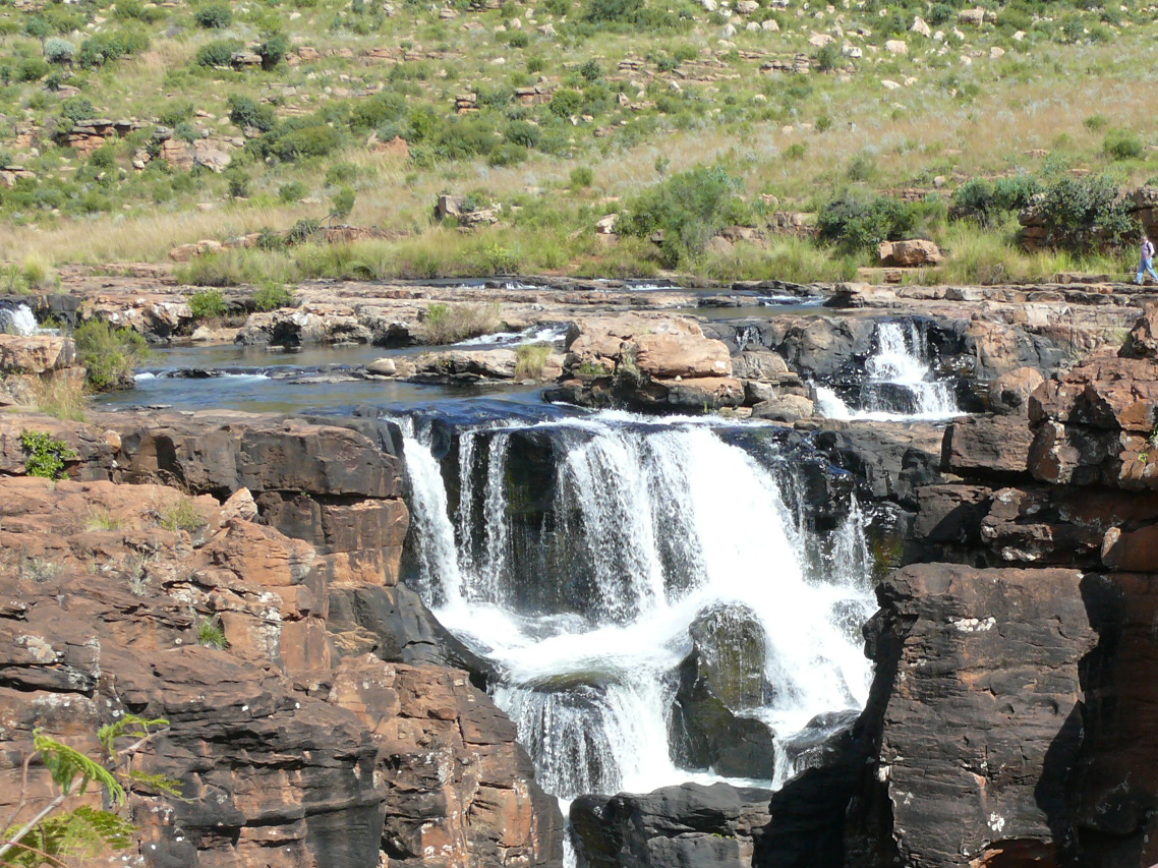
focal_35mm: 63
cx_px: 973
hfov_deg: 29.8
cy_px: 739
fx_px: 2107
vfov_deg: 22.8
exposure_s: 1/250
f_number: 5.6
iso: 100
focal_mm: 7.4
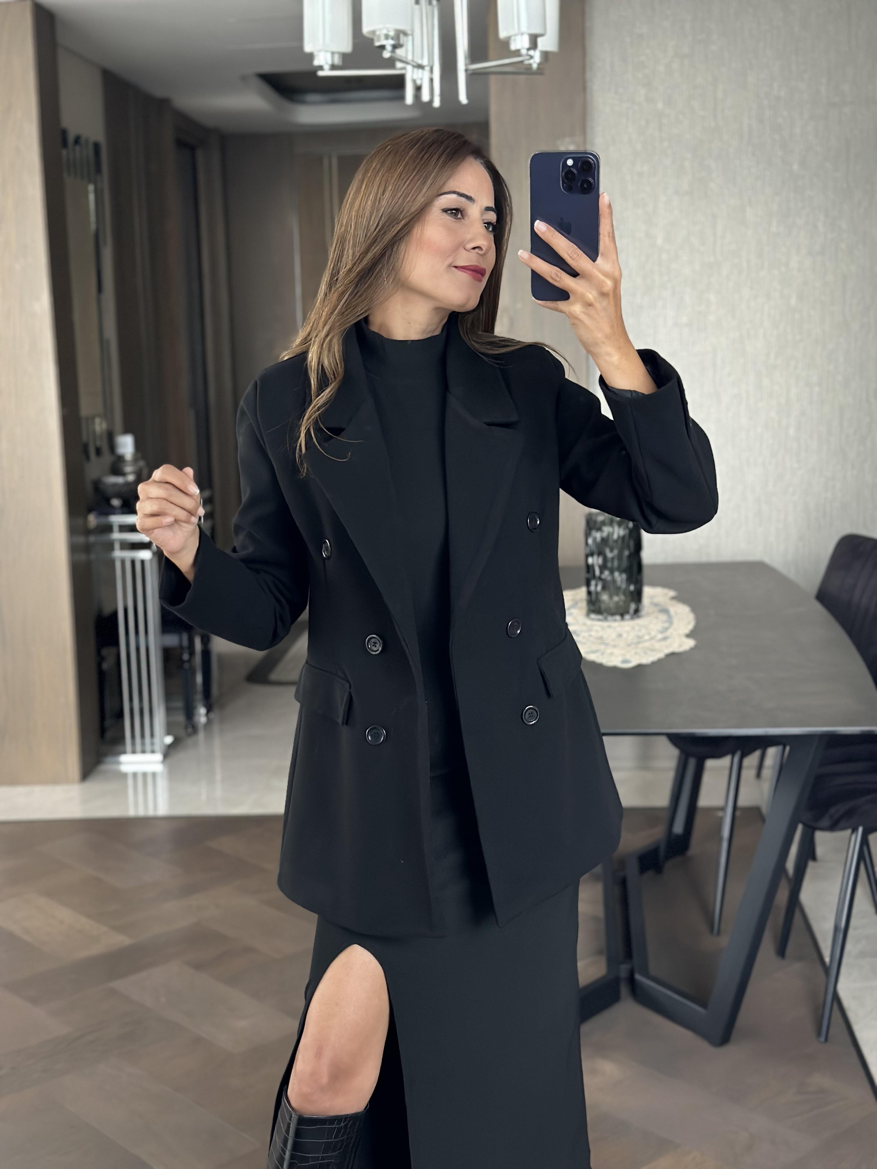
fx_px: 1621
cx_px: 438
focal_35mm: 48
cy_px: 584
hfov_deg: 30.3
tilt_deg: -18.2
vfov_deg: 39.7
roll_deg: +2.4
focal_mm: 6.86
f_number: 1.78
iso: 400
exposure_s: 1/56
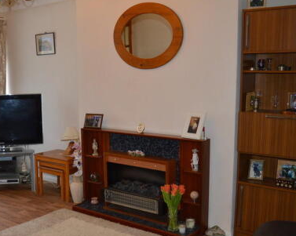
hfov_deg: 37.1
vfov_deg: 30.7
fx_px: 429
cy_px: 147
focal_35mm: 49
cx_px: 71
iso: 400
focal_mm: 20
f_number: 4
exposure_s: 1/60
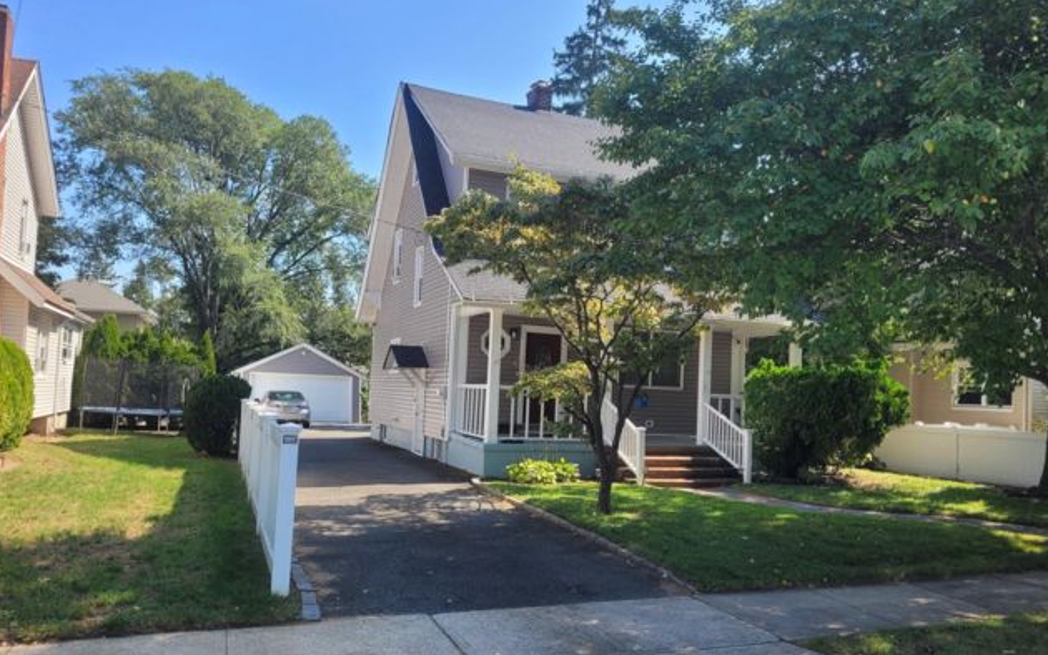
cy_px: 367
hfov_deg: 66.5
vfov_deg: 44.5
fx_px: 800
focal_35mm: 28
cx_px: 529
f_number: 1.8
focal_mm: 5.4
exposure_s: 1/965
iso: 40
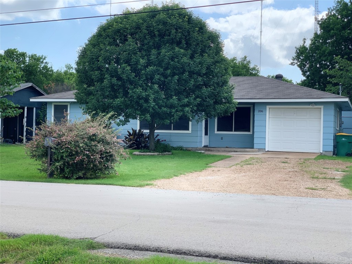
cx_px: 176
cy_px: 132
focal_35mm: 52
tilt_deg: +1.6
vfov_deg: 28.0
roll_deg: -1.6
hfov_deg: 36.8
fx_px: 529
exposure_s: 1/527
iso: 16
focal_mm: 6
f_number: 2.4
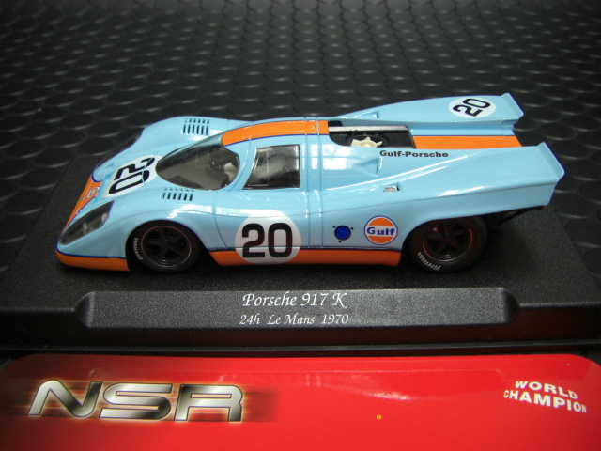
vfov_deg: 37.7
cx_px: 300
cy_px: 226
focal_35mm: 38
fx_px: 660
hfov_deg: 49.0
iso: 200
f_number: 3.4
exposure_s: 1/30
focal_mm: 6.3
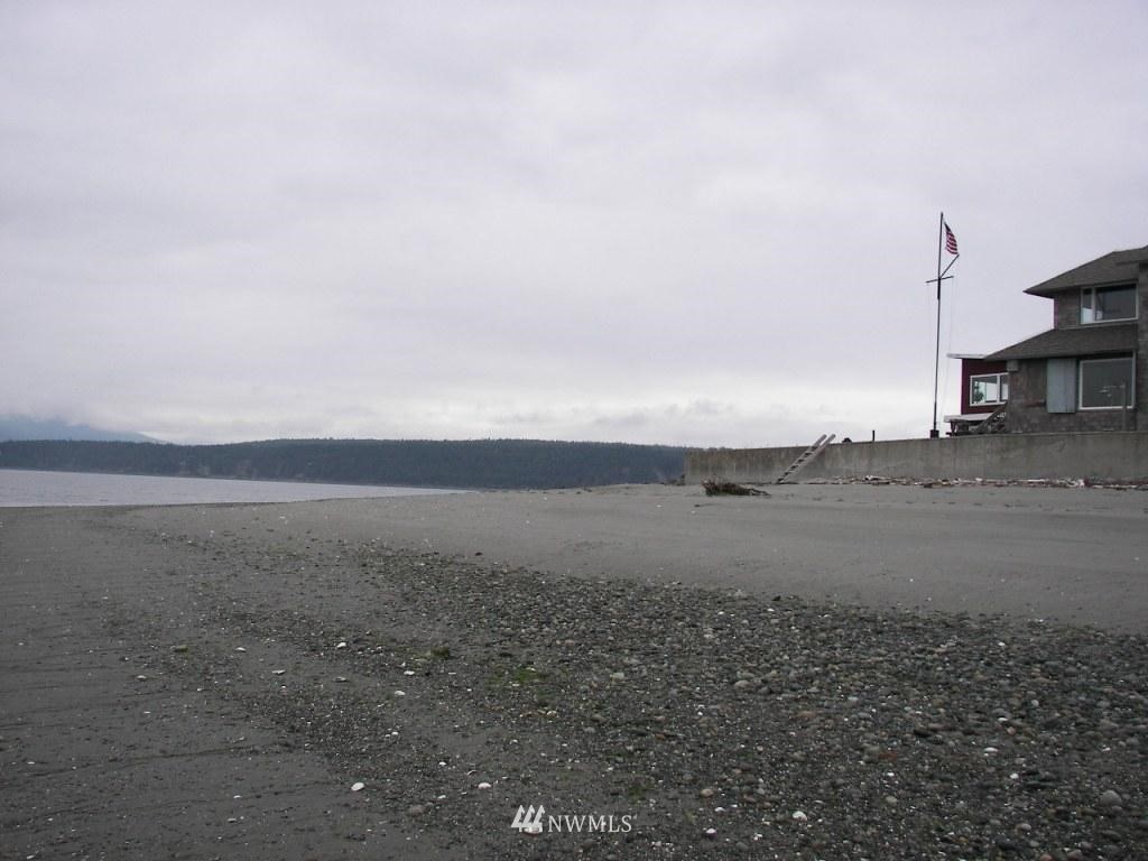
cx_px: 574
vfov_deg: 39.7
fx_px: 1194
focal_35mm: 36
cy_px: 430
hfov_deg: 51.4
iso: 50
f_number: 2.8
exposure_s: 1/500
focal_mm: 6
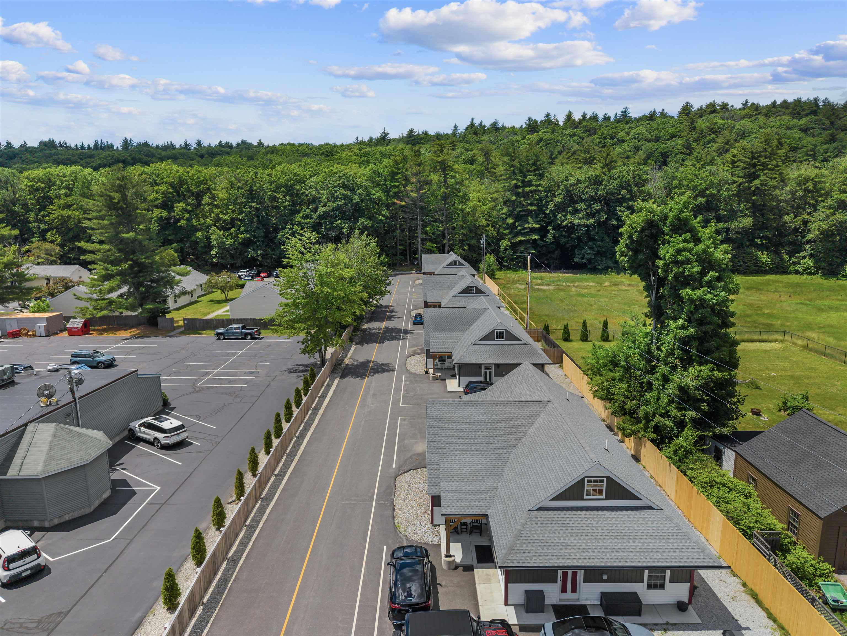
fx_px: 587
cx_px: 424
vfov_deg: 56.8
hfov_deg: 71.6
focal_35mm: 24
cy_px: 318
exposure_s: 1/6000
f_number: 1.8
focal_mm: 8.67
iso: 300
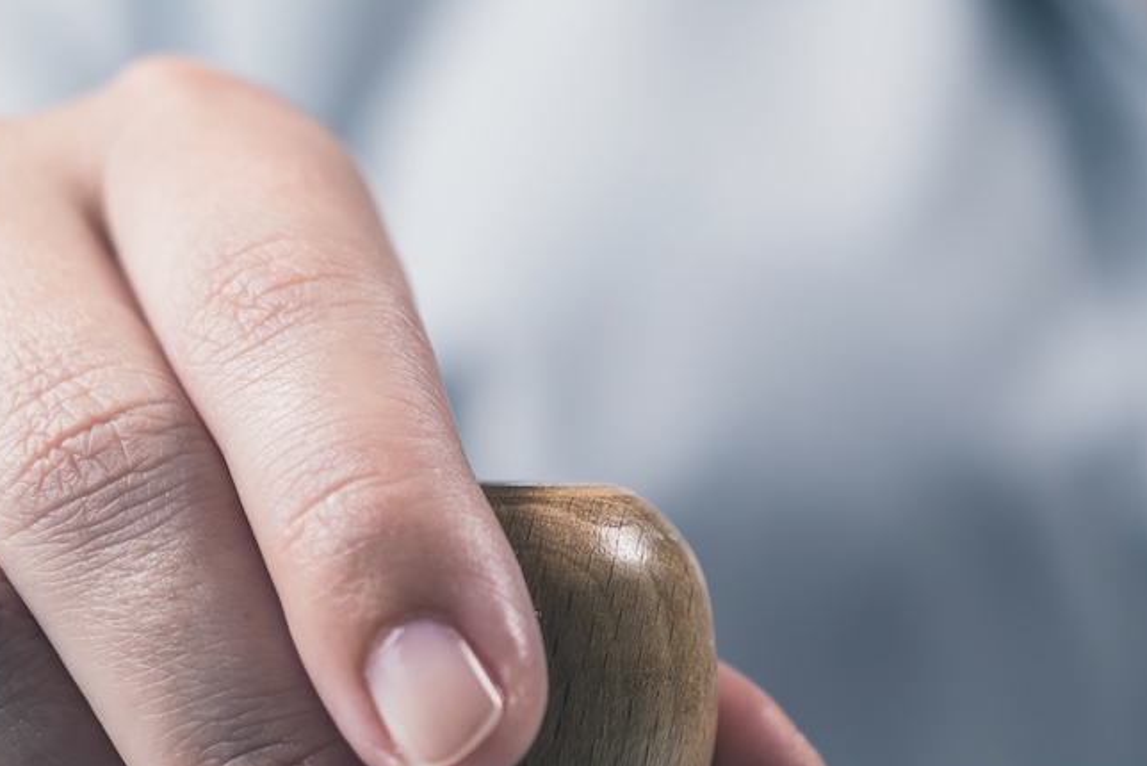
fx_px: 4749
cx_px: 1088
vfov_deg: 9.1
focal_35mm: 149
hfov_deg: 13.6
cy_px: 925
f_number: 3.5
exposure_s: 1/60
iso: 31
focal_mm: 50
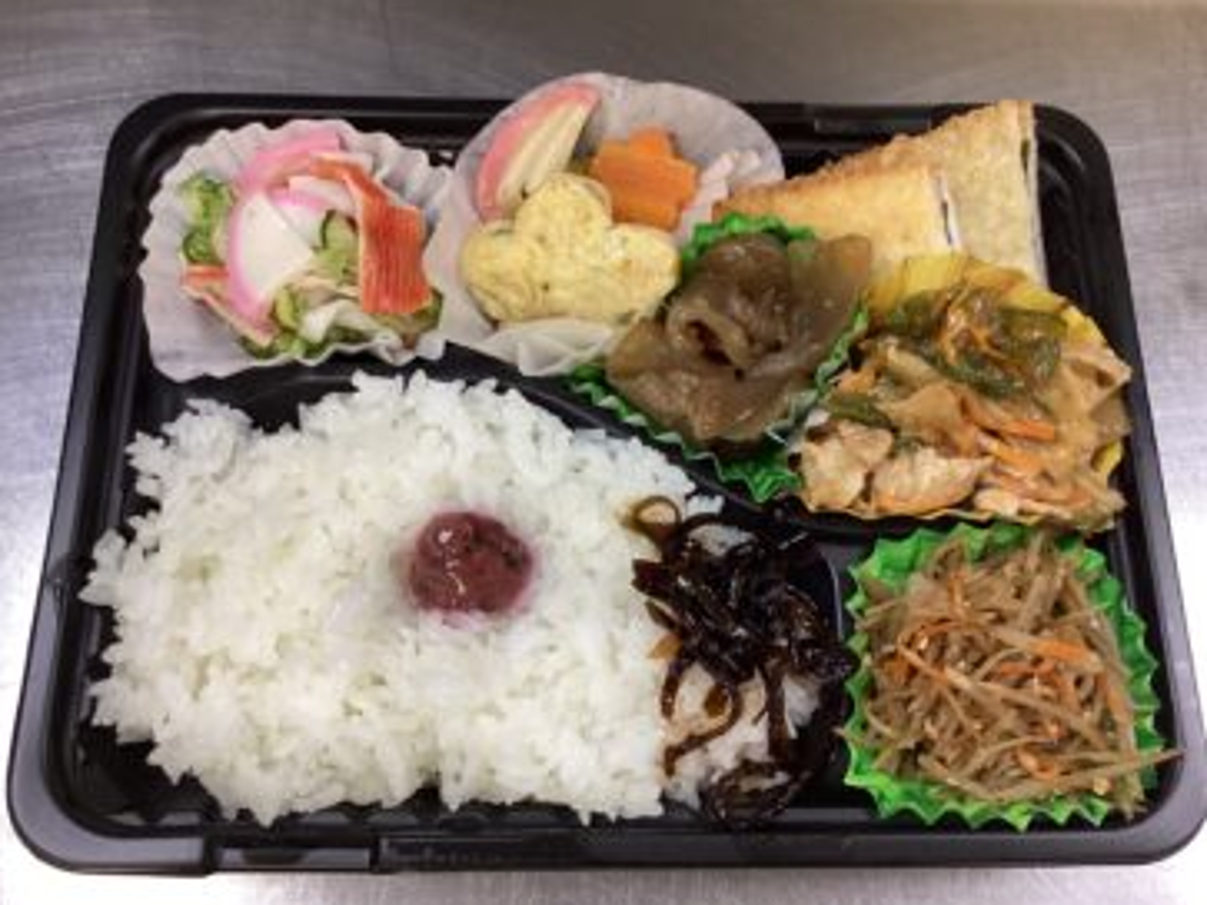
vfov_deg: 44.1
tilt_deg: -70.6
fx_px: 1115
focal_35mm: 32
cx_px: 613
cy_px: 461
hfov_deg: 56.8
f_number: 2.4
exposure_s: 1/50
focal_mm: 3.3
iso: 100
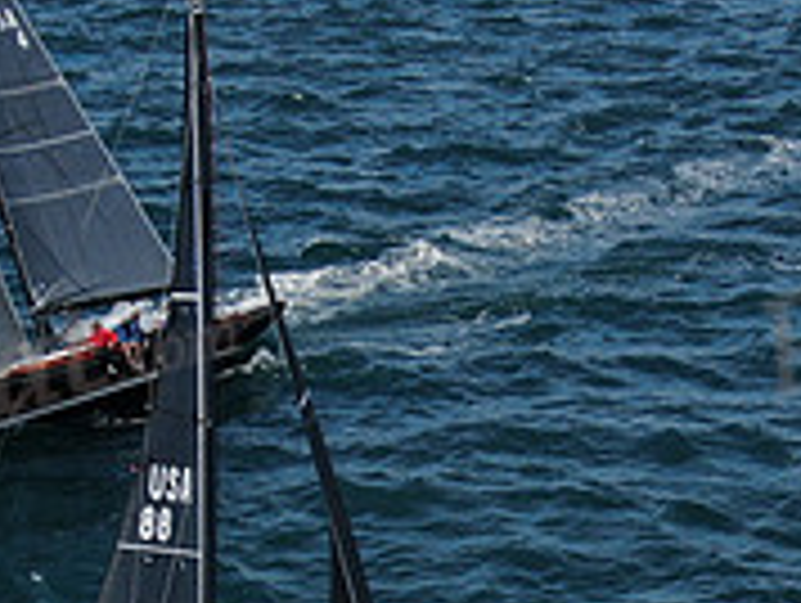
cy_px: 601
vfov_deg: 9.5
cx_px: 504
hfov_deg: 12.6
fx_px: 3615
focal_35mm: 156
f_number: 3.8
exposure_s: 1/800
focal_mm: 8.6
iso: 100
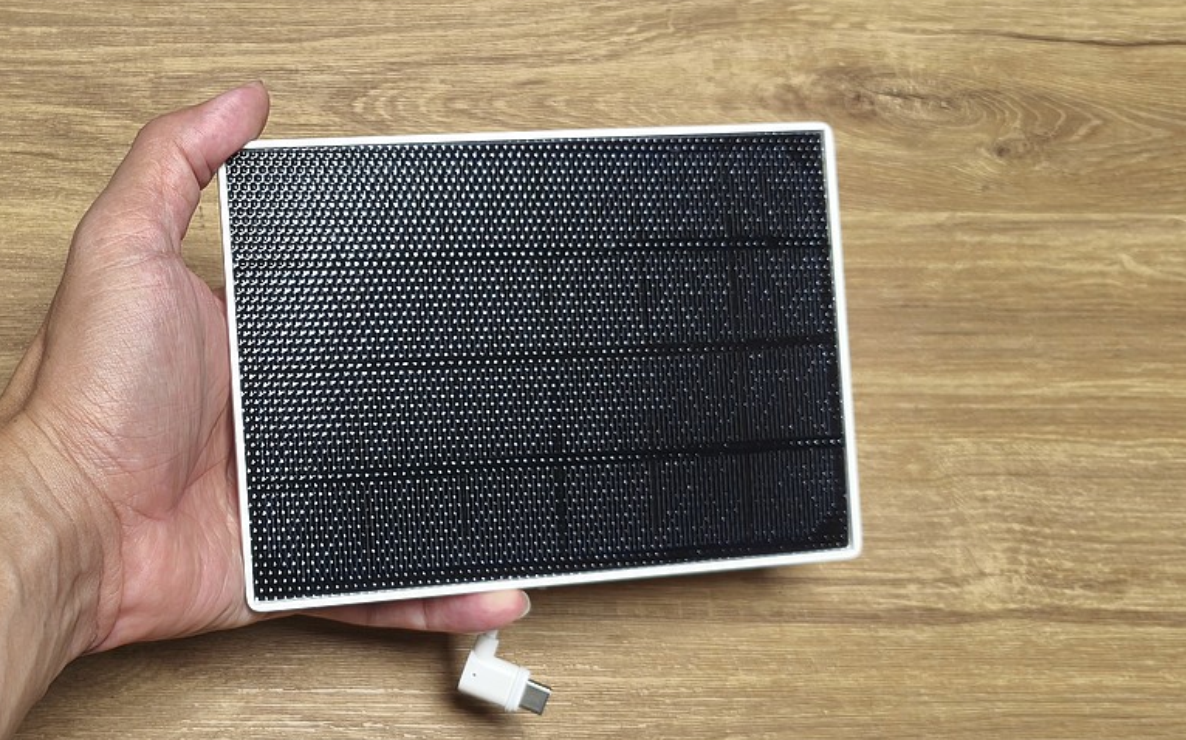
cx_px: 588
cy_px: 380
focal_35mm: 54
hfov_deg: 37.5
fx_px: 1745
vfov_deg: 23.9
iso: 320
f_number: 1.7
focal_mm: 5.35
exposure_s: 1/120
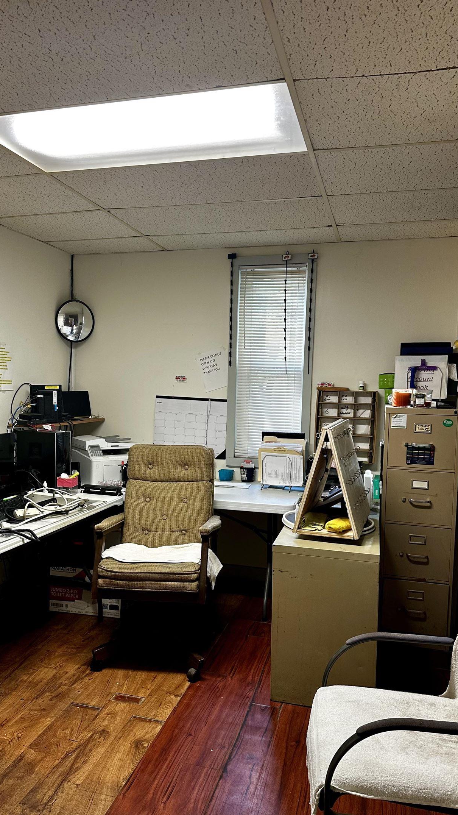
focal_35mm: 28
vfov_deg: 67.9
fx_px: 605
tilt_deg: -5.0
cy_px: 424
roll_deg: -2.6
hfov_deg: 41.4
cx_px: 199
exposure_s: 1/60
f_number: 1.78
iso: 160
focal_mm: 6.86
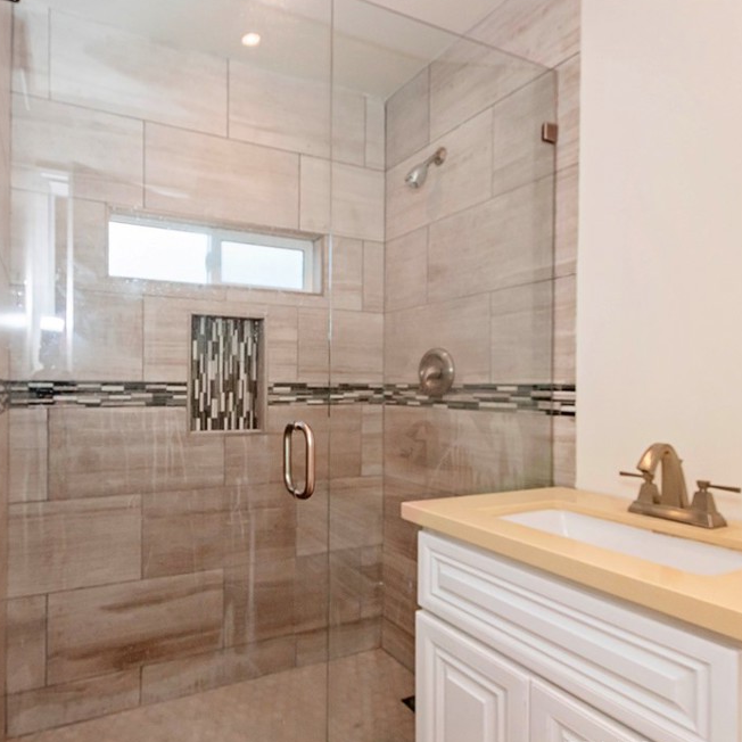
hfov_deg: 73.5
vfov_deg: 74.8
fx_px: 485
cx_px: 277
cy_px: 380
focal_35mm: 20
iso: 400
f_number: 7.1
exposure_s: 1/250
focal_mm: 10
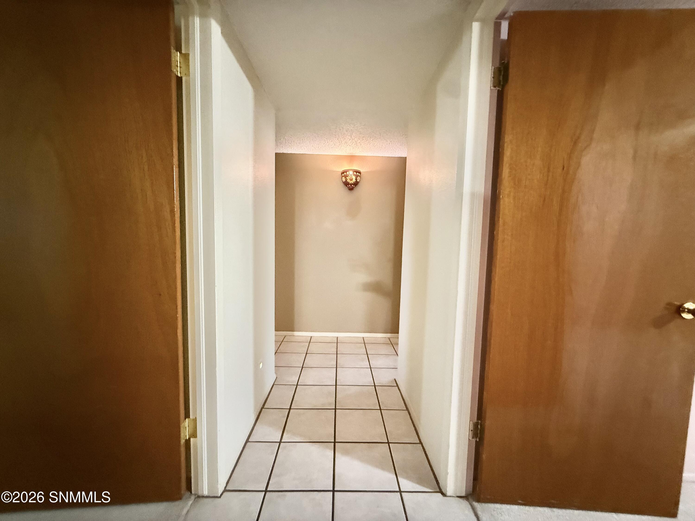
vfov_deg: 85.7
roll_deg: -0.8
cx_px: 348
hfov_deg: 102.1
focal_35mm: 14
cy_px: 260
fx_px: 281
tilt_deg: -2.3
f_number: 2.2
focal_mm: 2.22
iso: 1000
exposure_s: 1/40
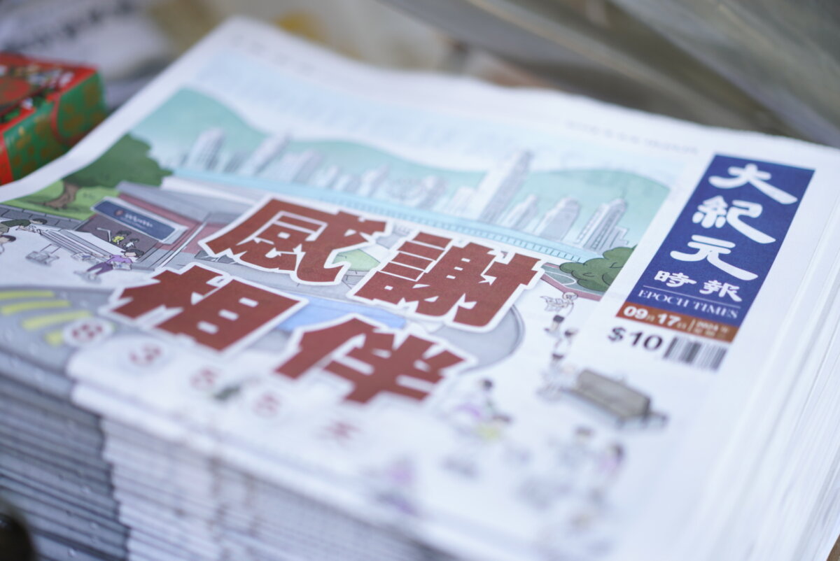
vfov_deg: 24.7
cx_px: 420
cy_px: 280
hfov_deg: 36.2
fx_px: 1284
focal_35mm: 55
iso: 160
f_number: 1.8
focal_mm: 55
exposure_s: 1/320
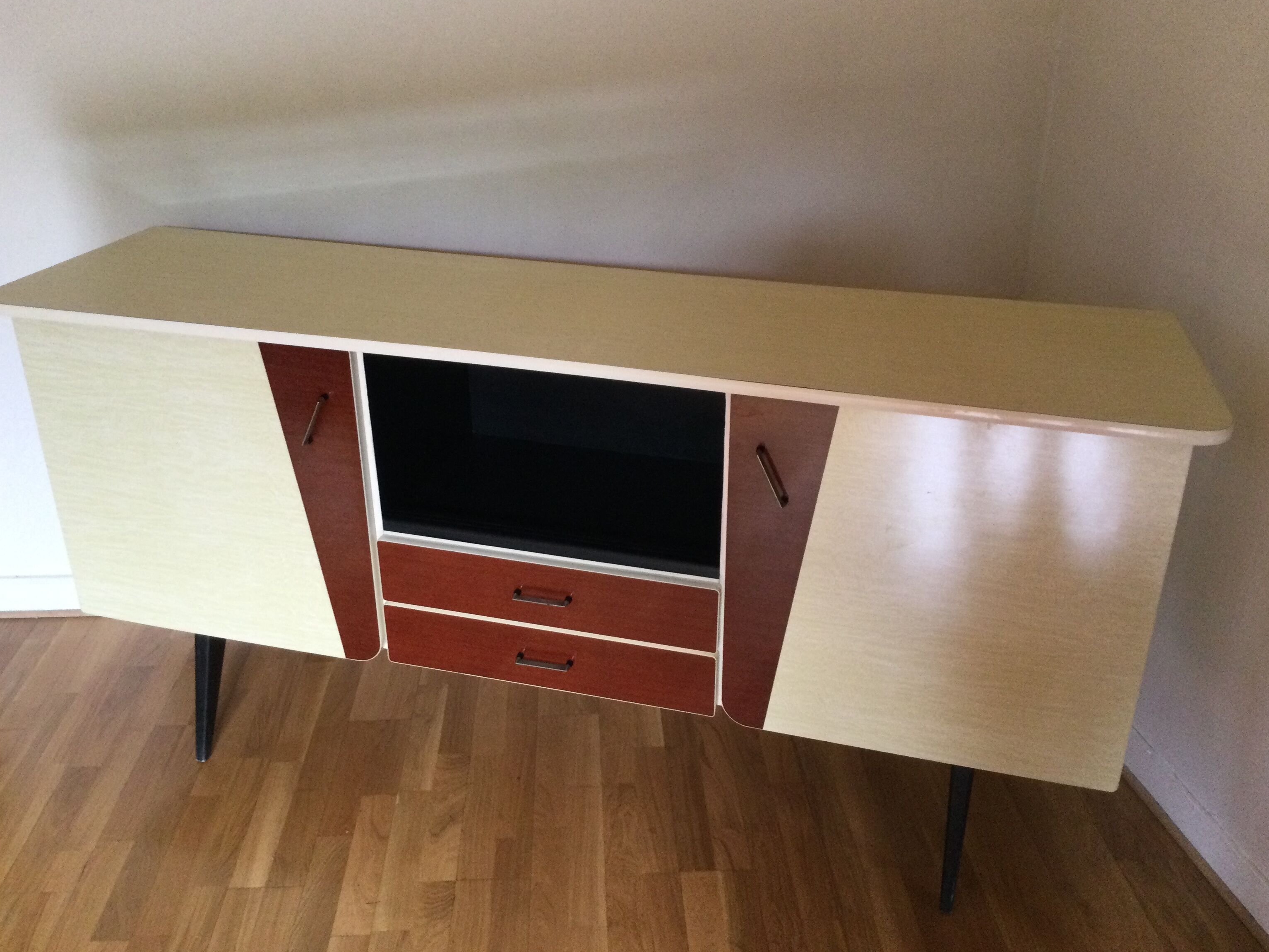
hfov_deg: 55.3
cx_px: 636
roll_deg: -0.3
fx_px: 1210
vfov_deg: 43.0
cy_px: 482
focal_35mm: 33
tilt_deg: -27.0
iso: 160
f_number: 2.4
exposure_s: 1/33
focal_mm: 3.3
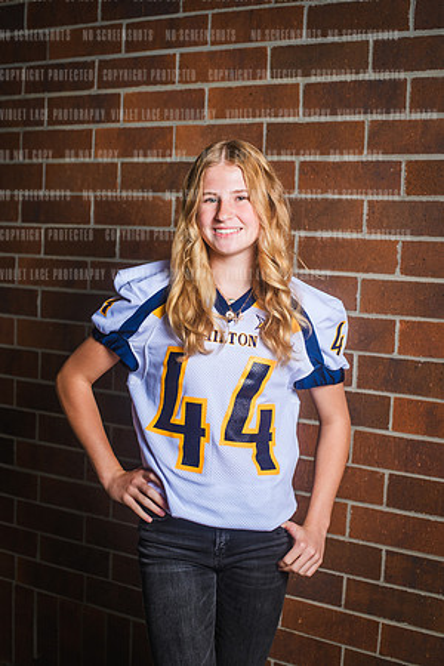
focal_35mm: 50
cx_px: 222
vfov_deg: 39.6
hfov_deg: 27.0
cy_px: 333
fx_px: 925
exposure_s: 1/250
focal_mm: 50
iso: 125
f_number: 4.5
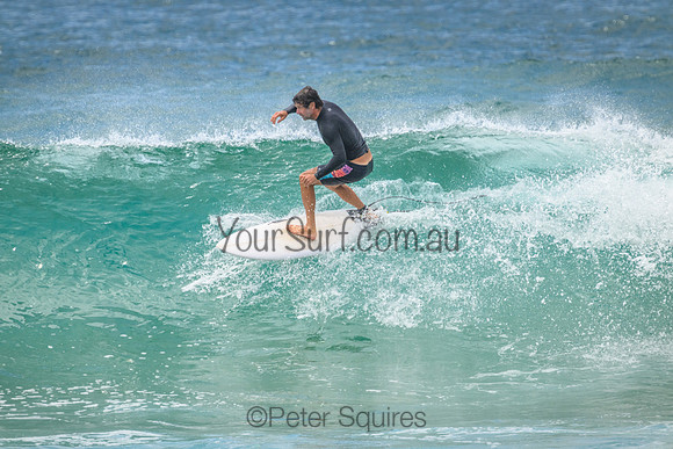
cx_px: 336
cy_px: 224
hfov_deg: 2.6
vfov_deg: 1.7
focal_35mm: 800
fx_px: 14958
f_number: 11
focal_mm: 800
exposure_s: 1/2000
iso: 1000
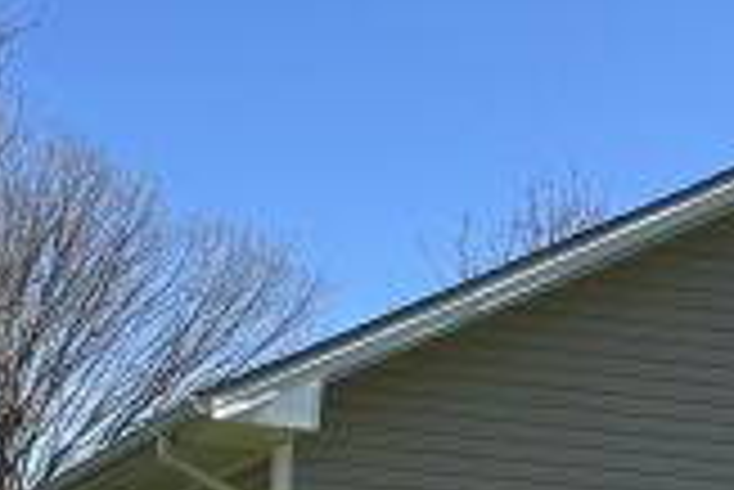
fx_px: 2081
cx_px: 232
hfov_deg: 19.9
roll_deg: -3.4
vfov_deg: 12.9
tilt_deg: +3.7
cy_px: 683
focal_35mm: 102
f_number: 1.78
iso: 80
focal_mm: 6.86
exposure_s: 1/2967
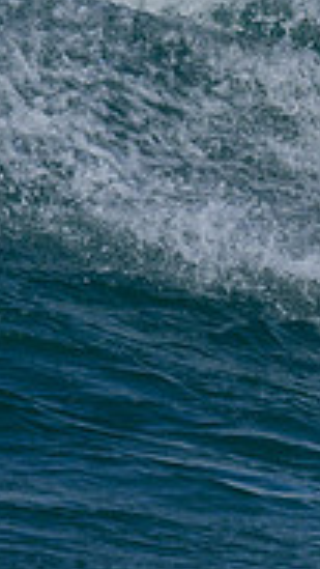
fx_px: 54777
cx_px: 523
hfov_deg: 0.3
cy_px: 195
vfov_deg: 0.6
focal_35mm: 3633
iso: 200
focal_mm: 800
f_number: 6.3
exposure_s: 1/2000
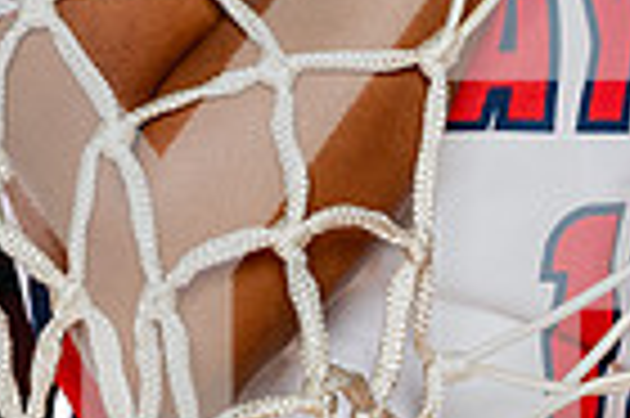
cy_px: -356
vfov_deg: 5.3
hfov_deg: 8.0
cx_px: 369
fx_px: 4492
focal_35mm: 257
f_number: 8
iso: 320
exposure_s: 1/250
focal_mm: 58
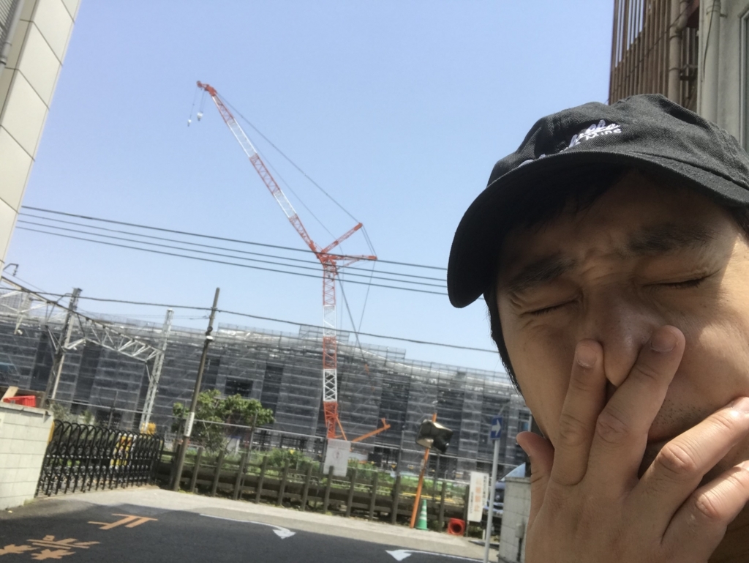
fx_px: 693
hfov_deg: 56.8
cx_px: 374
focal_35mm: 32
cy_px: 282
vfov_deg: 44.2
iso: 25
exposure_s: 1/1115
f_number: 2.2
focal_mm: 2.87
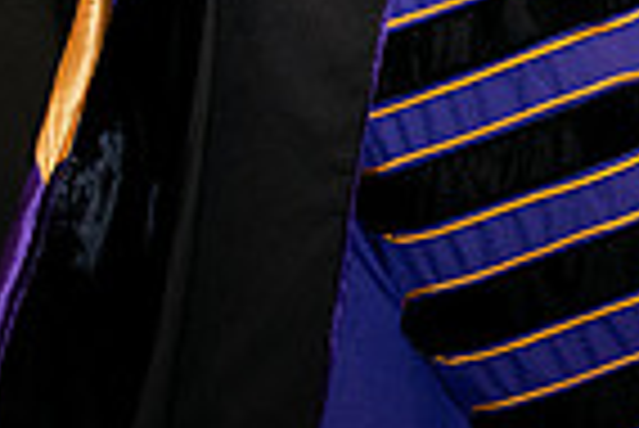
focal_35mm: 285
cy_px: -169
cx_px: 1022
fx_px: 5064
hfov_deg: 7.1
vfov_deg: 4.8
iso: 2500
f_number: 5.6
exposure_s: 1/200
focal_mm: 70
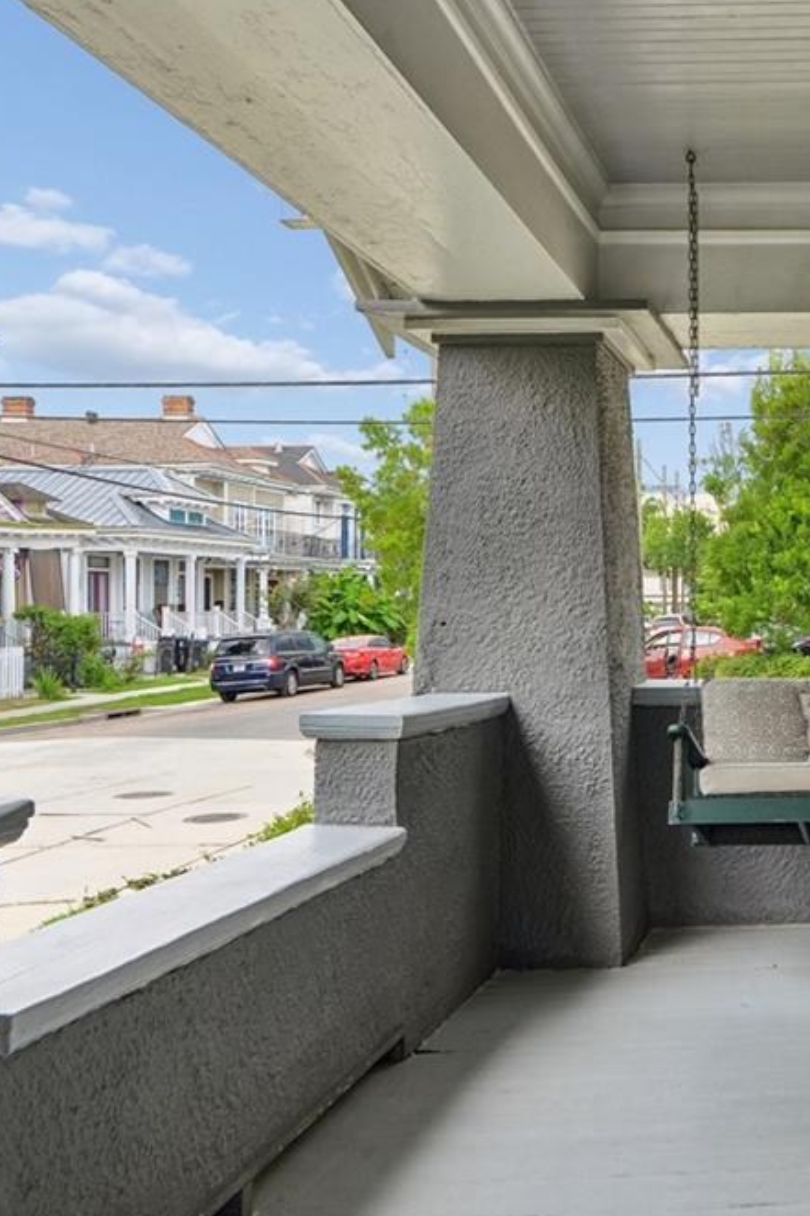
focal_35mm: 34
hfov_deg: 36.3
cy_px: 605
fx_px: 1148
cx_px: 740
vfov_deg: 55.8
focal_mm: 22
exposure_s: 1/25
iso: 400
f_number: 11
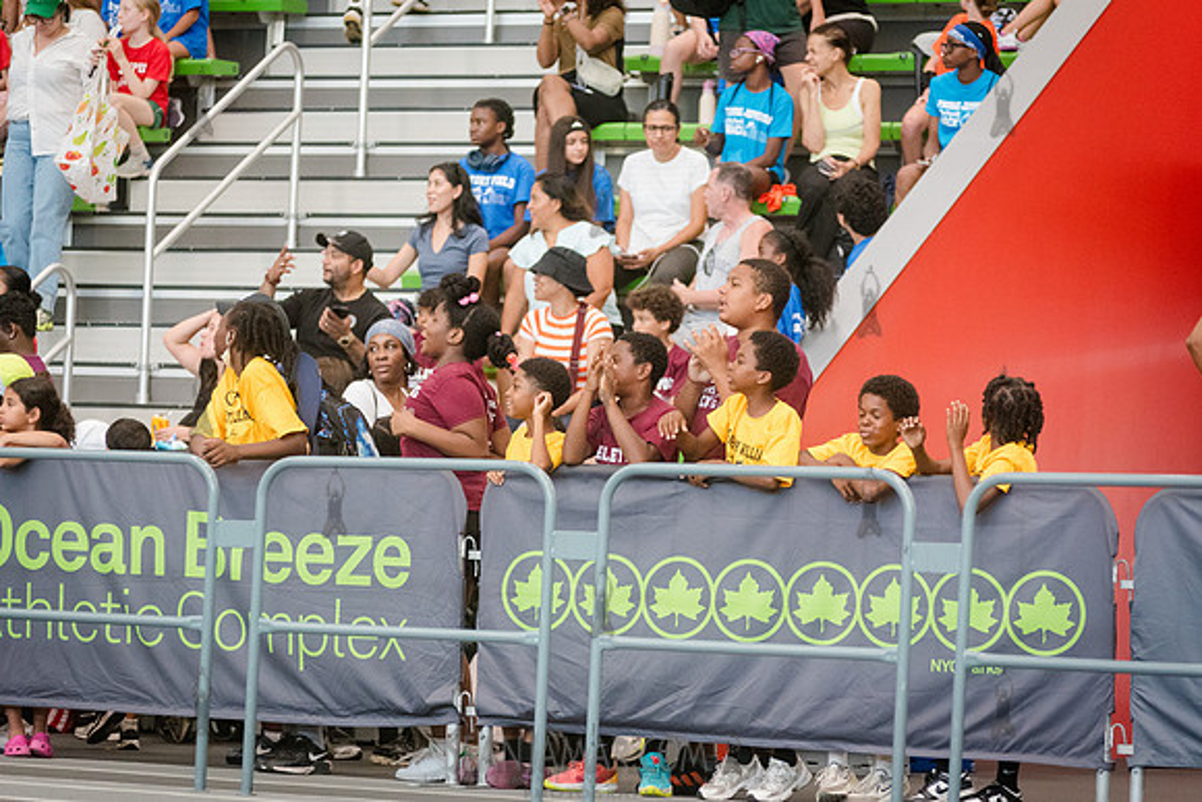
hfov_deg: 14.0
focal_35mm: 146
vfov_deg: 9.4
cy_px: 401
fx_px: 4892
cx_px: 601
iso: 6400
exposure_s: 1/800
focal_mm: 145
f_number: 4
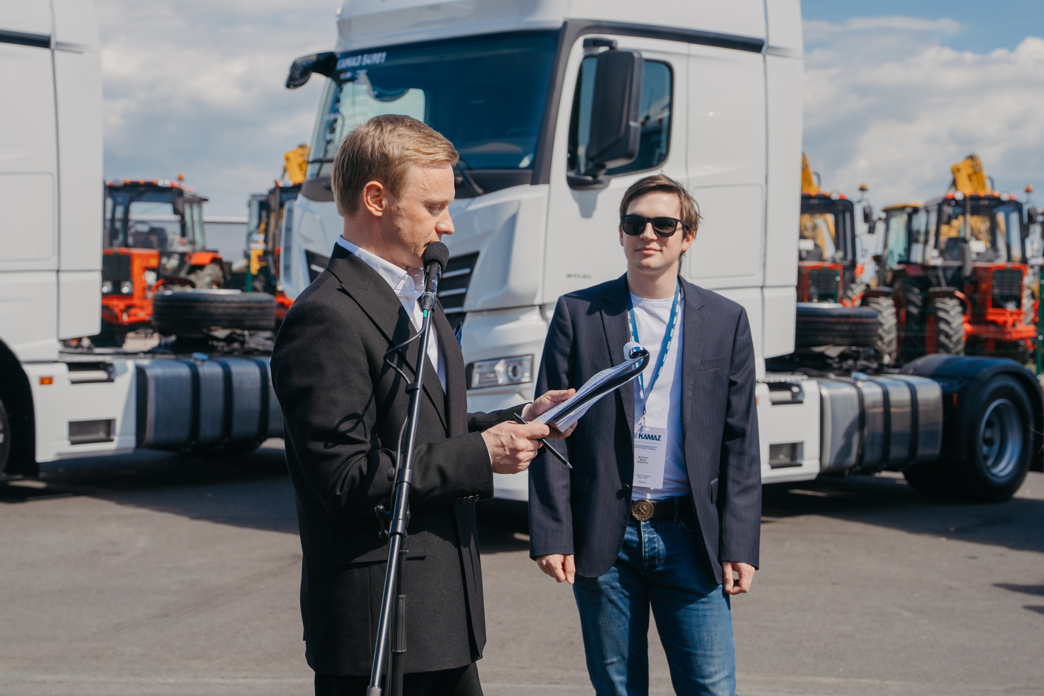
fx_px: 1740
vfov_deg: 22.6
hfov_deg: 33.4
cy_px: 348
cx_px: 522
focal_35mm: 60
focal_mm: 60
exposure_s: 1/400
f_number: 5.6
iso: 100
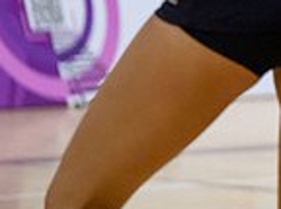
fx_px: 7039
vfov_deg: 1.7
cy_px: -146
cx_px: 628
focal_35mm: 870
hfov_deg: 2.3
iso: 6400
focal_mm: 200
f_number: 3.5
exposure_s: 1/1000
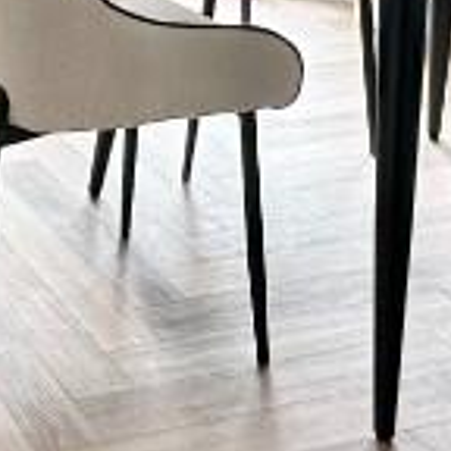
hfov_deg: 18.0
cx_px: -191
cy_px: -147
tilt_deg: -9.5
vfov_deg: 18.3
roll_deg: +2.2
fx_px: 1297
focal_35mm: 88
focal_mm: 2.22
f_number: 2.2
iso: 200
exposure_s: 1/99
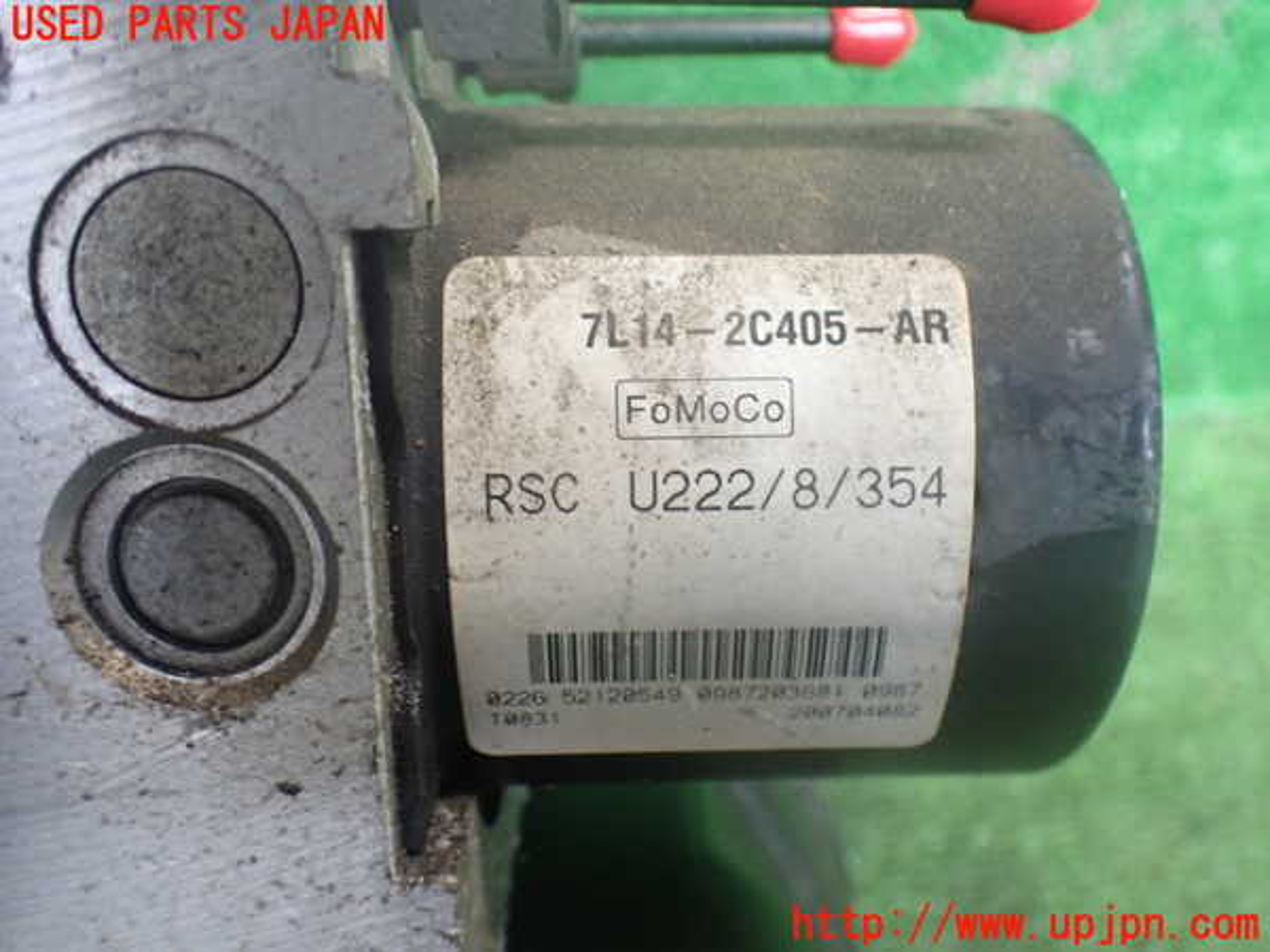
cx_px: 635
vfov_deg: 46.8
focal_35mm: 30
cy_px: 476
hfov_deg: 60.0
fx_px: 1101
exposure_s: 1/60
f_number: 2.3
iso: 800
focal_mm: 5.4
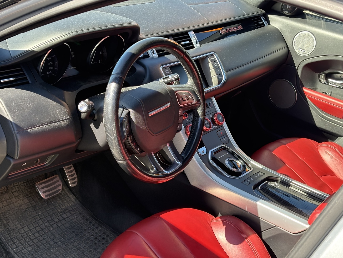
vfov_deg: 28.0
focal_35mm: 52
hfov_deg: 36.8
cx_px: 172
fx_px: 515
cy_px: 129
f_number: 1.6
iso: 64
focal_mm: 5.96
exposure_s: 1/242
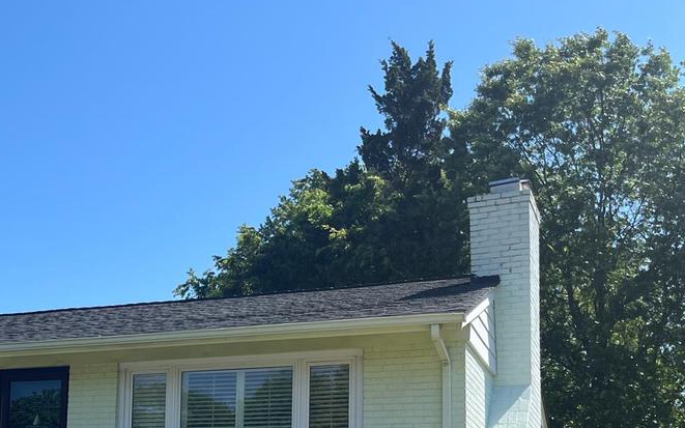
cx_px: 57
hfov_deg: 32.2
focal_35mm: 60
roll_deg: -2.2
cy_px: 417
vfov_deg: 21.0
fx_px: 1120
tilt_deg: +7.9
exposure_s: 1/2825
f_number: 1.6
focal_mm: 5.1
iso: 50
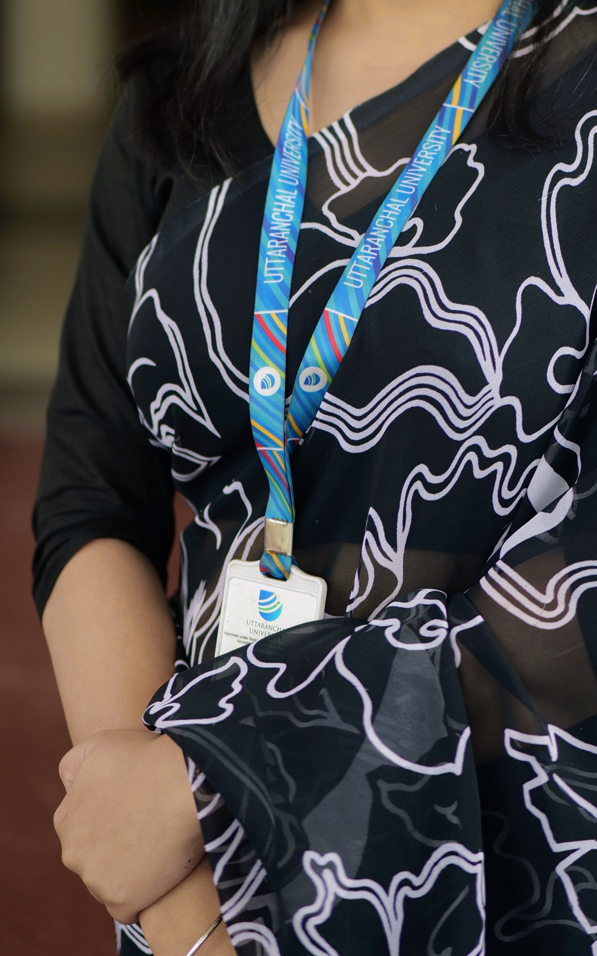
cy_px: 204
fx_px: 2447
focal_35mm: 94
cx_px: 432
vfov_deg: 21.8
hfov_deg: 13.9
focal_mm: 50
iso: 200
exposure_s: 1/640
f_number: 1.8
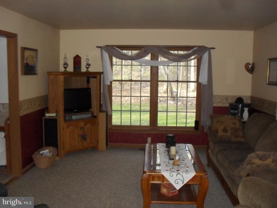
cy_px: 104
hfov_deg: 52.6
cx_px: 138
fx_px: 280
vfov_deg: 40.7
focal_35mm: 35
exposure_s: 1/45
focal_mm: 6.3
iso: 320
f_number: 3.2
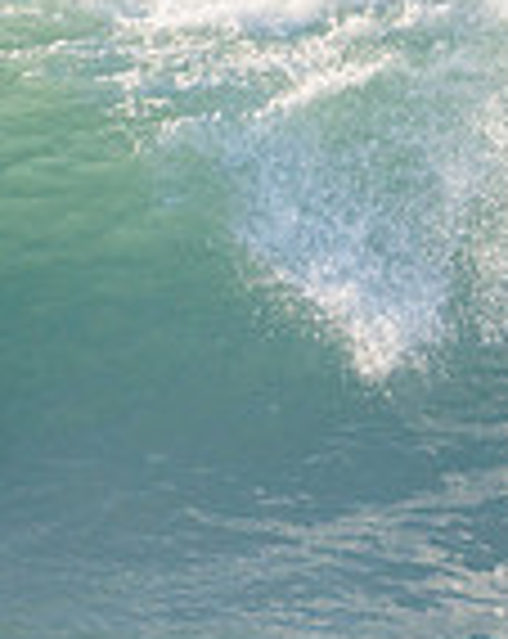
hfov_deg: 0.8
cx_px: 1047
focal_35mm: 1922
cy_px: 277
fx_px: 36238
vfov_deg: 1.0
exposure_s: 1/1600
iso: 280
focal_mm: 500
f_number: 5.6
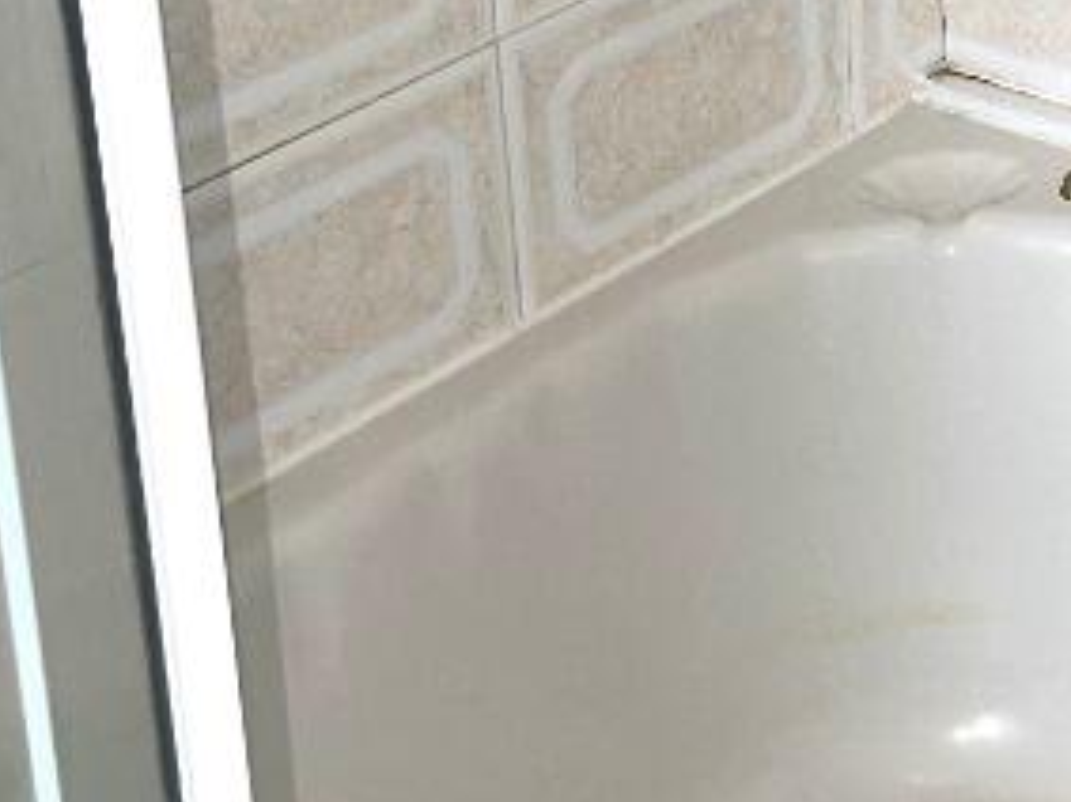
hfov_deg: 20.1
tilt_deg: -20.5
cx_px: 1135
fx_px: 2907
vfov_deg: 14.8
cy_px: -340
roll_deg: +0.1
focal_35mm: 94
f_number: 1.6
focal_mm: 5.1
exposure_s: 1/32
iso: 40
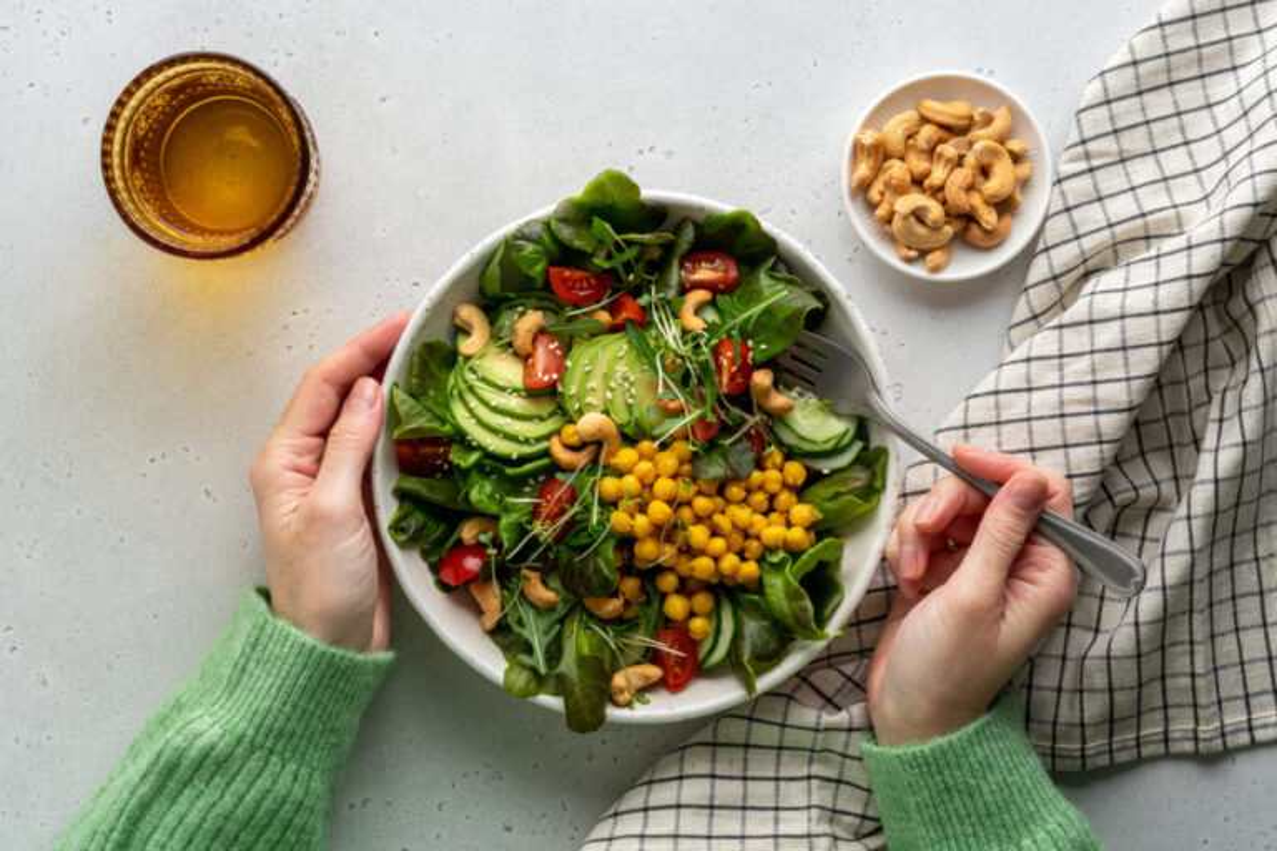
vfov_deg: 15.5
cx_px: 638
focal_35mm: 88
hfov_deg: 23.1
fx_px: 3121
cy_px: 426
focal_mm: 88
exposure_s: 1/125
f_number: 16
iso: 200
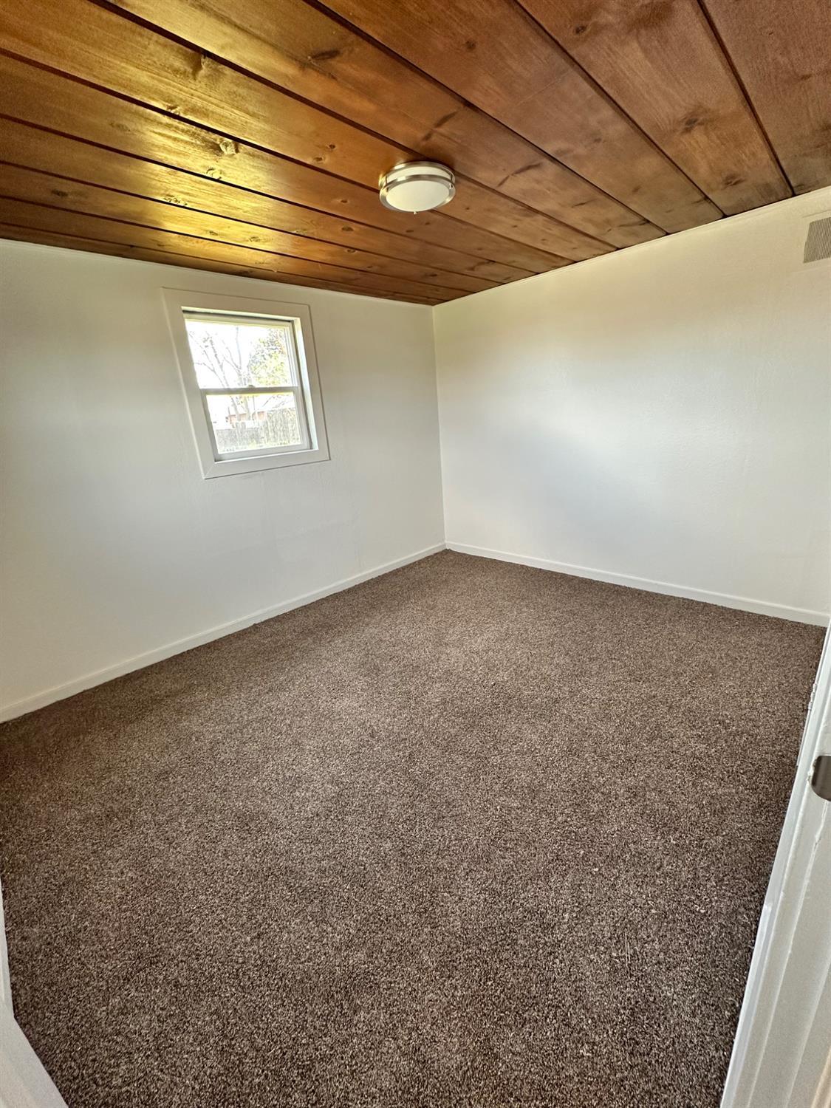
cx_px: 416
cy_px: 554
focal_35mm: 14
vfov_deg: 102.1
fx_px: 448
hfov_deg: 85.7
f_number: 2.2
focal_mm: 2.22
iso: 200
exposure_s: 1/99
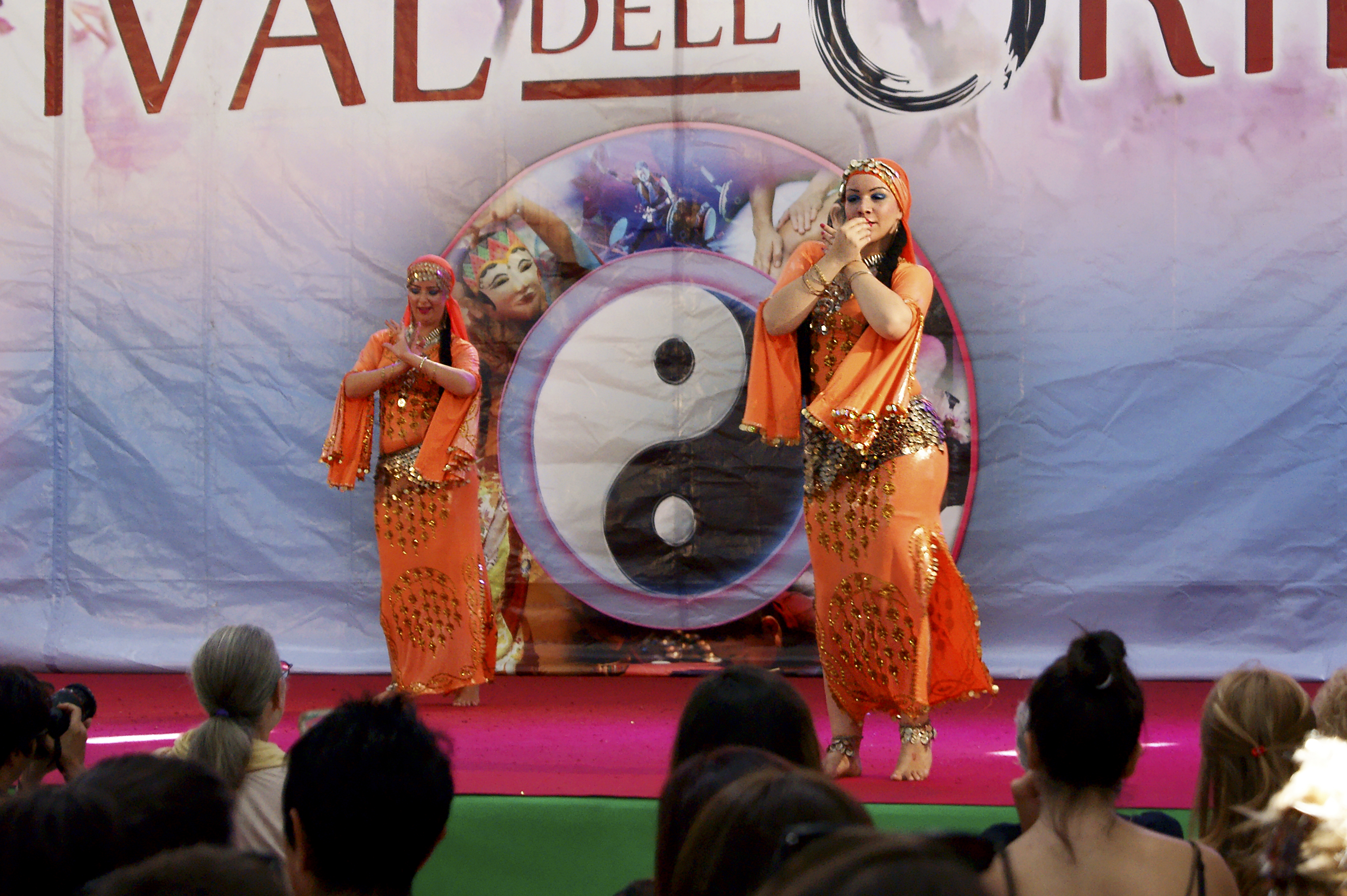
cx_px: 674
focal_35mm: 82
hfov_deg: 24.6
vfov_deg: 16.5
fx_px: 3085
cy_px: 448
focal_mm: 55
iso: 400
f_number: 5.6
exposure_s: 1/80
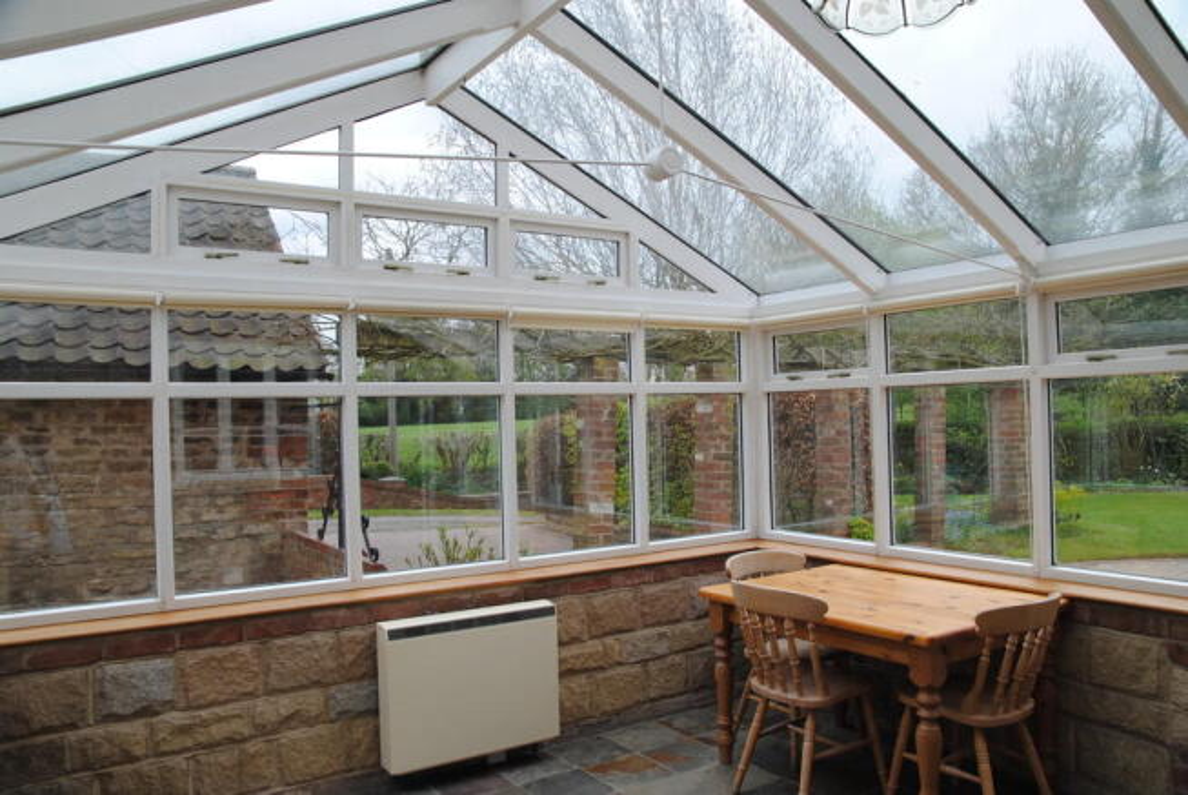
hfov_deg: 70.4
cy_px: 398
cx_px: 594
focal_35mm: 26
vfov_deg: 50.5
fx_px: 842
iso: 100
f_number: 6.3
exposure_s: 1/160
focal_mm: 17
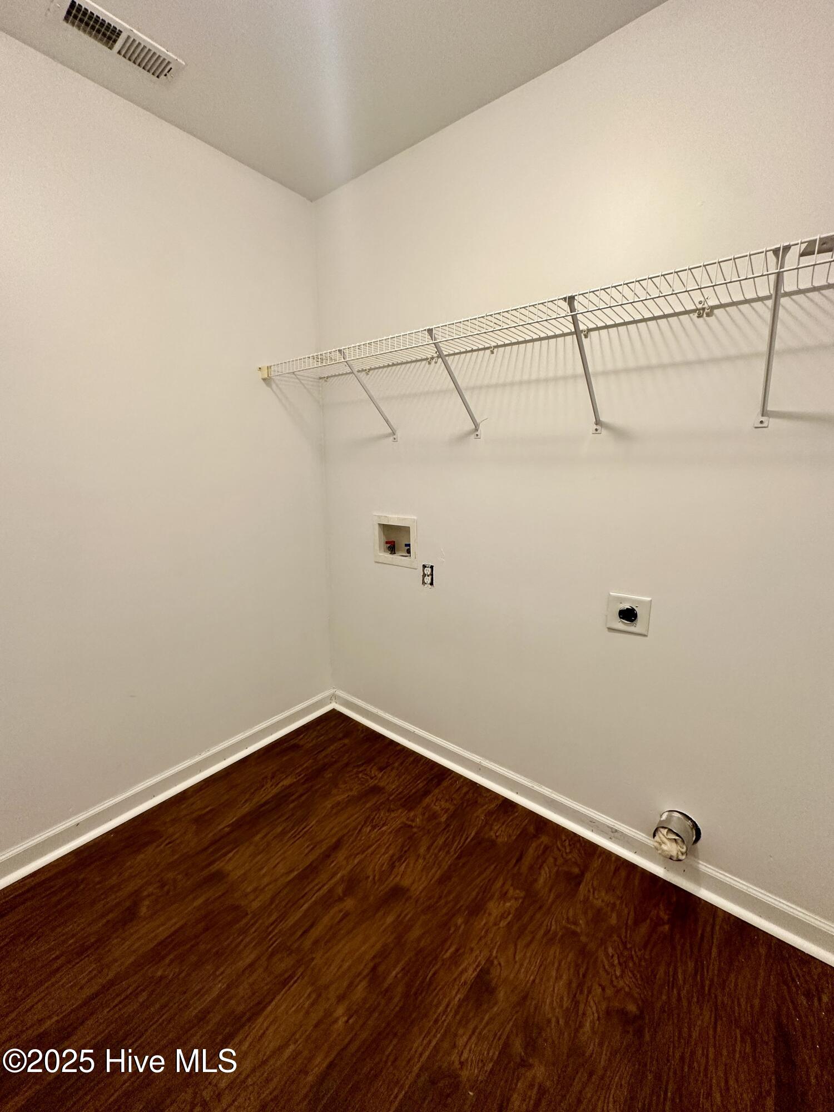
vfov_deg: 102.1
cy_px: 556
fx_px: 450
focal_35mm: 14
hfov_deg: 85.7
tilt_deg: -11.2
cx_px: 417
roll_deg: +0.2
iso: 160
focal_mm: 2.22
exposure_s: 1/60
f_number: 2.2
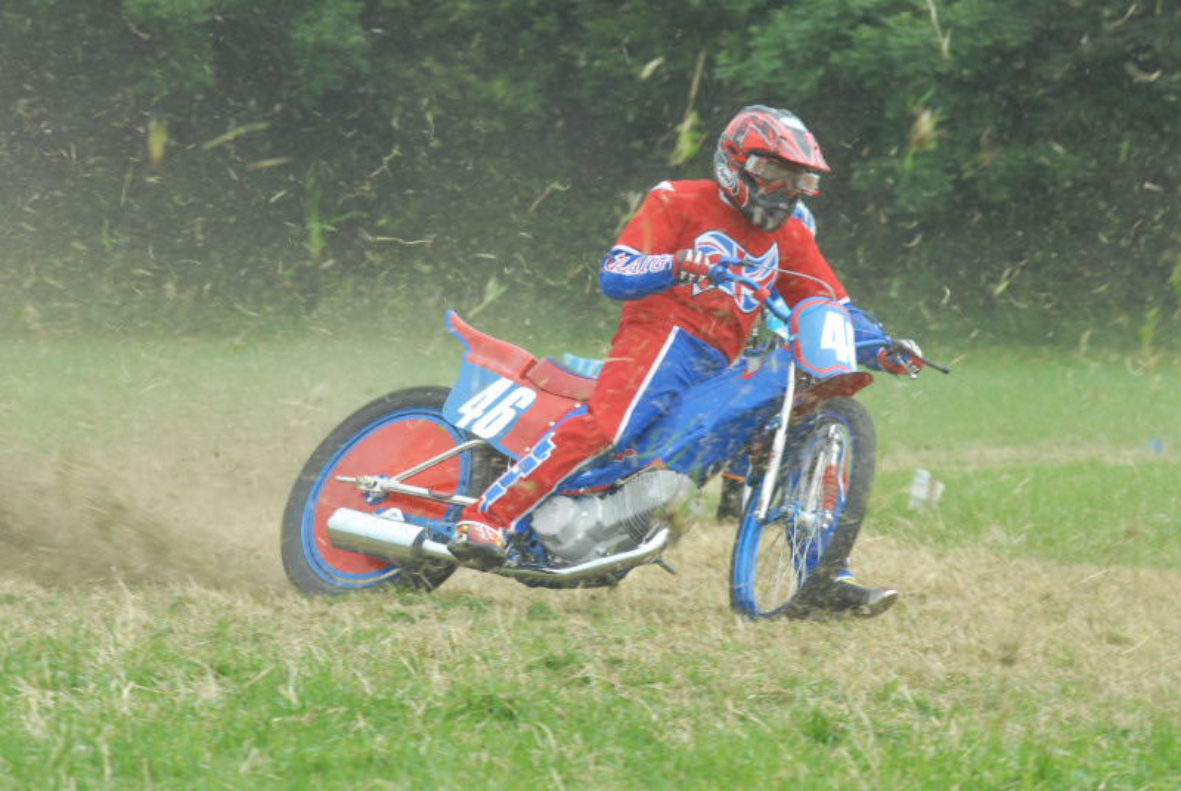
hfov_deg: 6.2
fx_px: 10842
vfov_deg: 4.2
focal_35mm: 330
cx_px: 590
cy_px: 396
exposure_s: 1/320
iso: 400
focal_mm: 220
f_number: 10
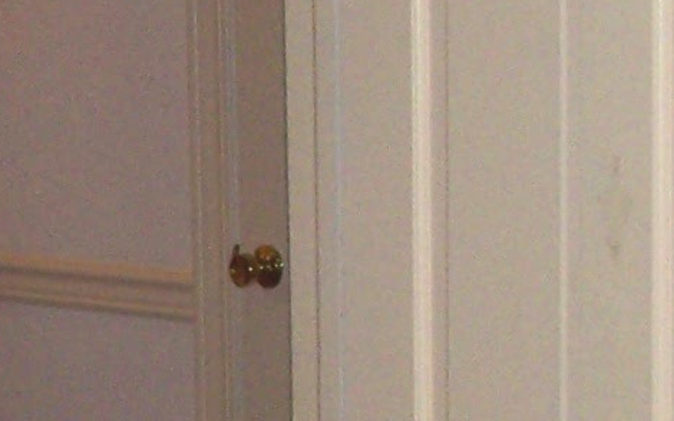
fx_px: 4079
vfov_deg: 5.9
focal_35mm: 222
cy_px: 369
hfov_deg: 9.4
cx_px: -67
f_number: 2.8
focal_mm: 6.3
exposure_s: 1/60
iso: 80
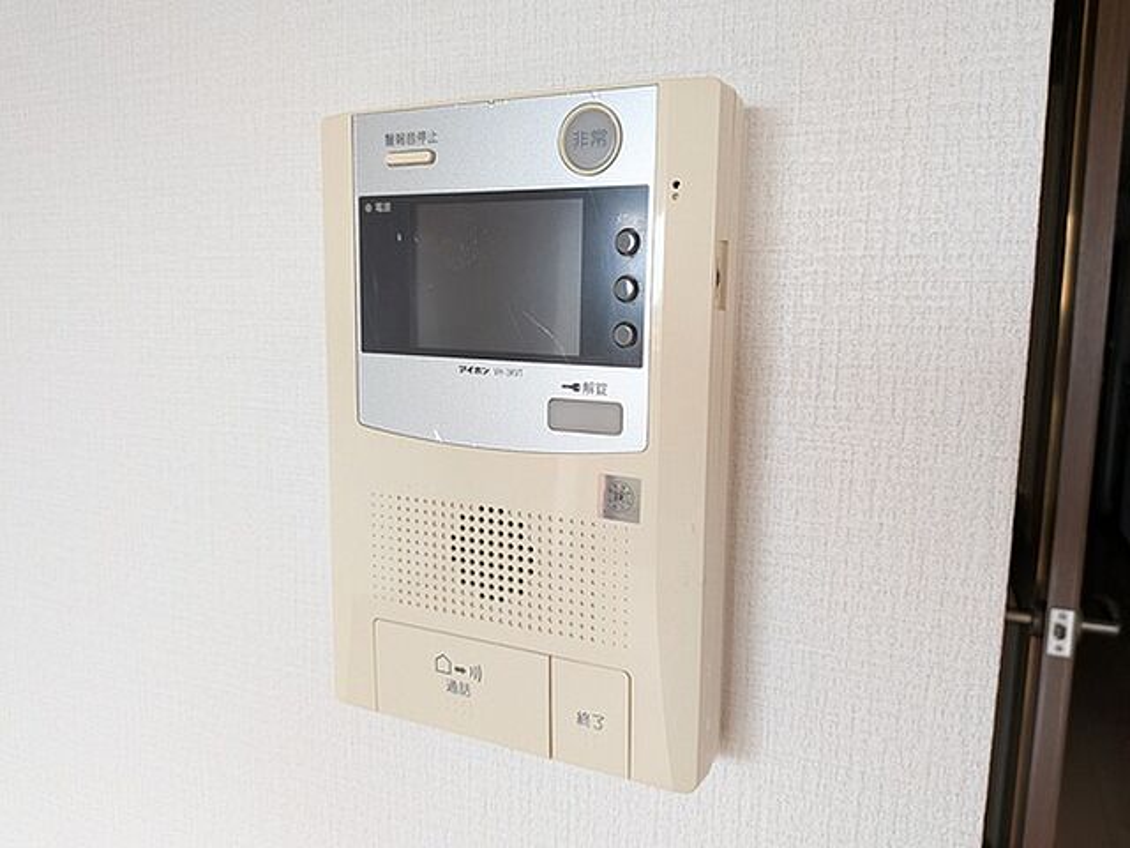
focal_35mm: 24
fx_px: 783
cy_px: 424
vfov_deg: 56.8
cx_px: 565
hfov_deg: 71.6
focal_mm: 4.53
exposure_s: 1/90
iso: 104
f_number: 1.7
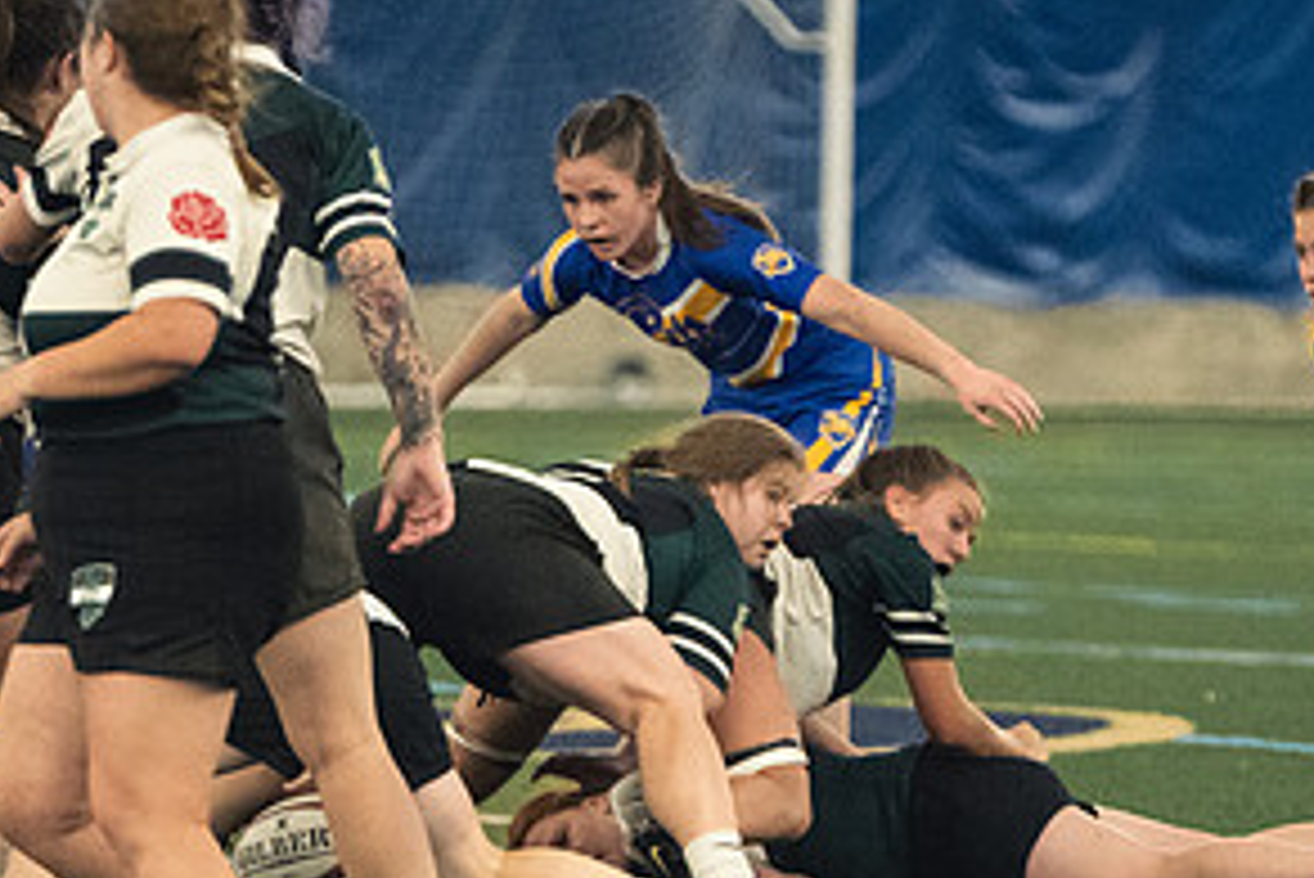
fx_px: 21764
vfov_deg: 2.3
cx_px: 698
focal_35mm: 596
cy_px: 675
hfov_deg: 3.5
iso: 9000
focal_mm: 200
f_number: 2.8
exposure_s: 1/500
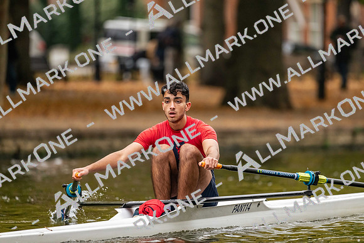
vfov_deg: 3.4
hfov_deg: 5.2
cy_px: 122
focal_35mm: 400
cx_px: 182
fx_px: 4045
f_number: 4.5
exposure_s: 1/2500
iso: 2800
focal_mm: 400
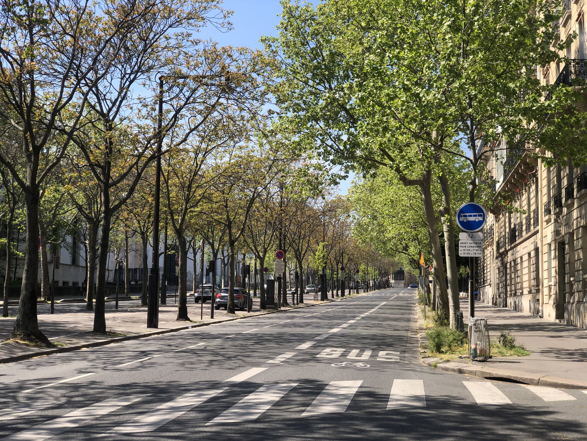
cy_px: 220
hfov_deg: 36.8
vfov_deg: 28.0
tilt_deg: +5.0
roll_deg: +0.0
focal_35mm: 52
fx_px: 882
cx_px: 294
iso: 16
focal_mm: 6
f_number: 2.4
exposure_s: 1/623
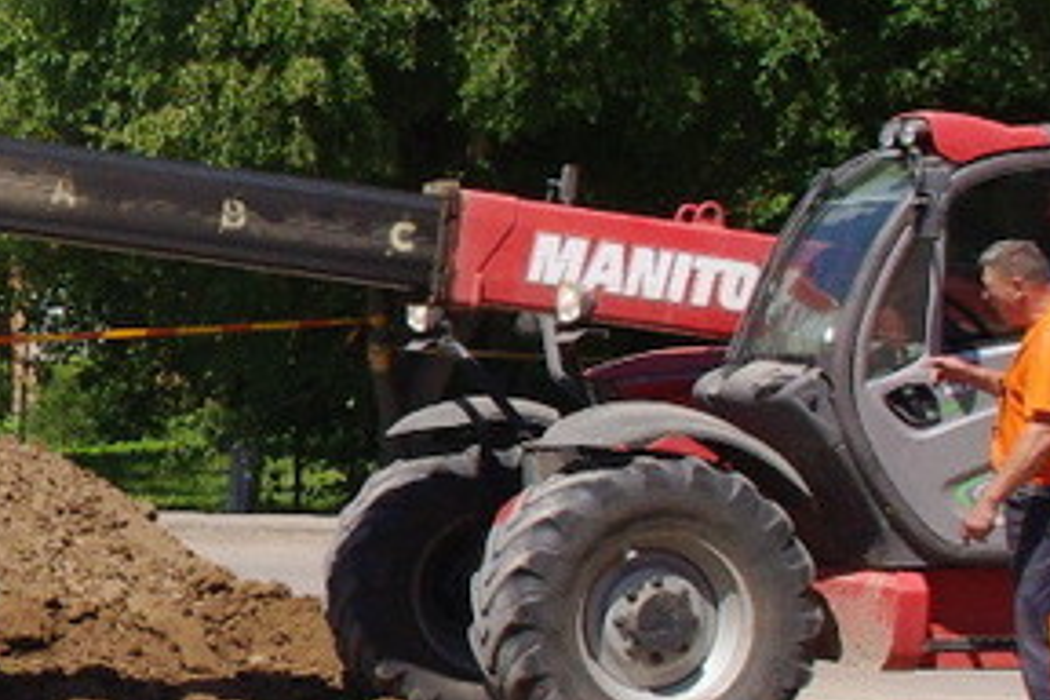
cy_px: 335
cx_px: -456
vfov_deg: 10.2
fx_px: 3937
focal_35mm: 135
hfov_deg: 14.3
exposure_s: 1/1600
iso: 800
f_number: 9
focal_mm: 18
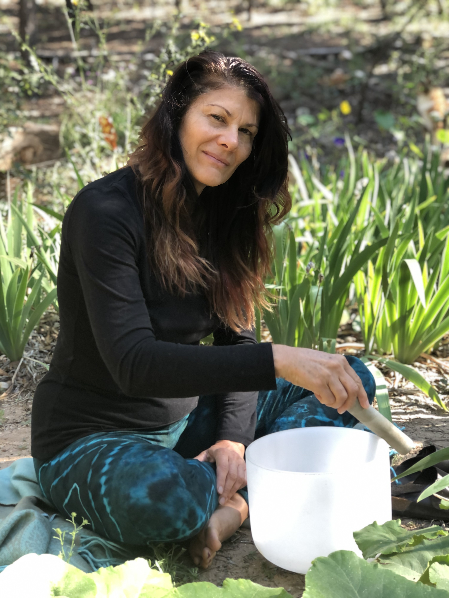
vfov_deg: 33.8
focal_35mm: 57
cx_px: 224
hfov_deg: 25.7
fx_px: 986
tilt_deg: -10.5
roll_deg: +3.1
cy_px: 299
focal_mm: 6.6
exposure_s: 1/30
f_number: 2.8
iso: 32
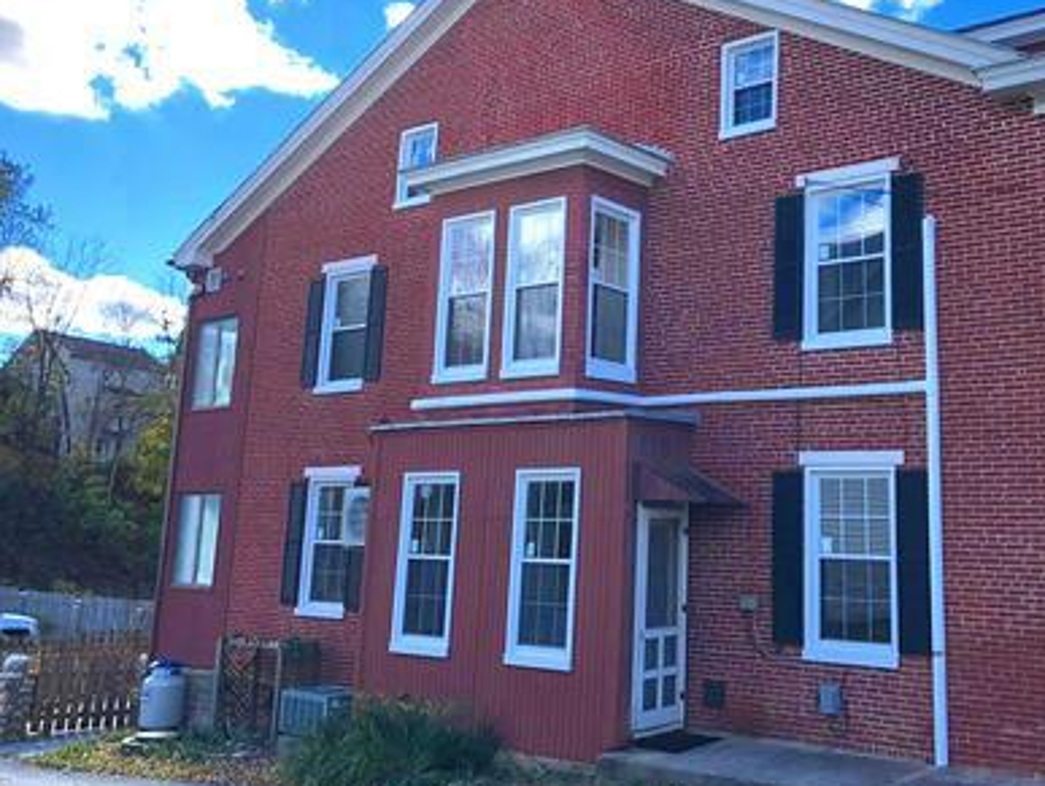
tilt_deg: +11.2
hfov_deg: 49.3
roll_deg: -1.5
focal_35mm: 37
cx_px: 689
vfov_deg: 38.6
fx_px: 1118
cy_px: 327
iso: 20
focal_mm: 3.99
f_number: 1.8
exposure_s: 1/716
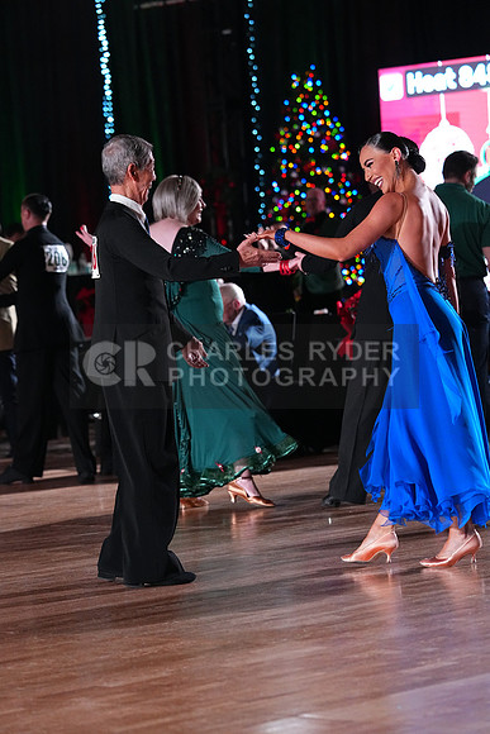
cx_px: 245
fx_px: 2918
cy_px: 367
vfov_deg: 14.3
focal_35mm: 143
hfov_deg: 9.6
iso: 6400
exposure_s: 1/400
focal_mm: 143
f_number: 4.5
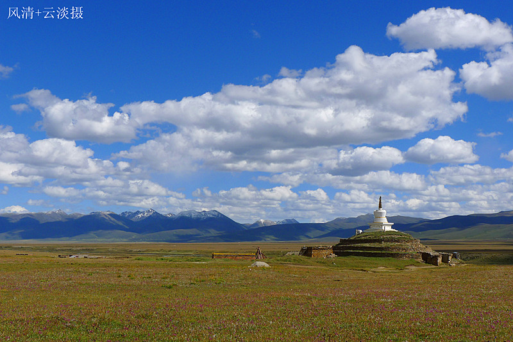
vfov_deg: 27.0
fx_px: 712
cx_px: 256
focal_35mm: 50
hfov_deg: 39.6
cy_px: 171
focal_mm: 10.7
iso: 80
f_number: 4.5
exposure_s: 1/800
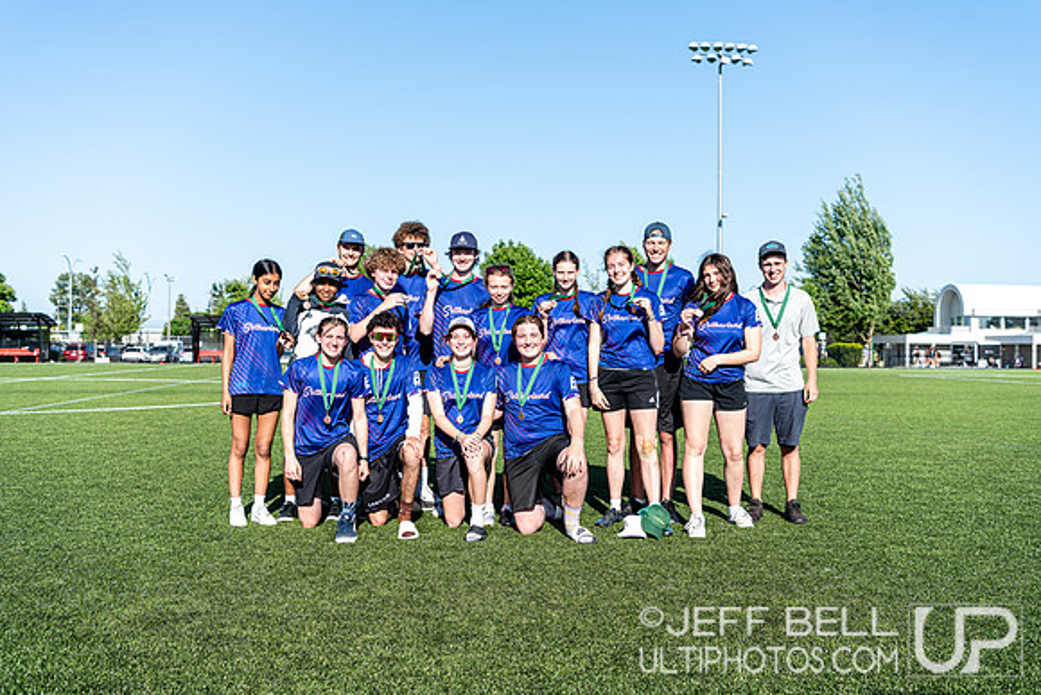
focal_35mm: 36
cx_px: 520
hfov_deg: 53.1
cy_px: 348
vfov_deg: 36.9
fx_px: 1041
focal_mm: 36
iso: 100
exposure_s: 1/500
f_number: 4
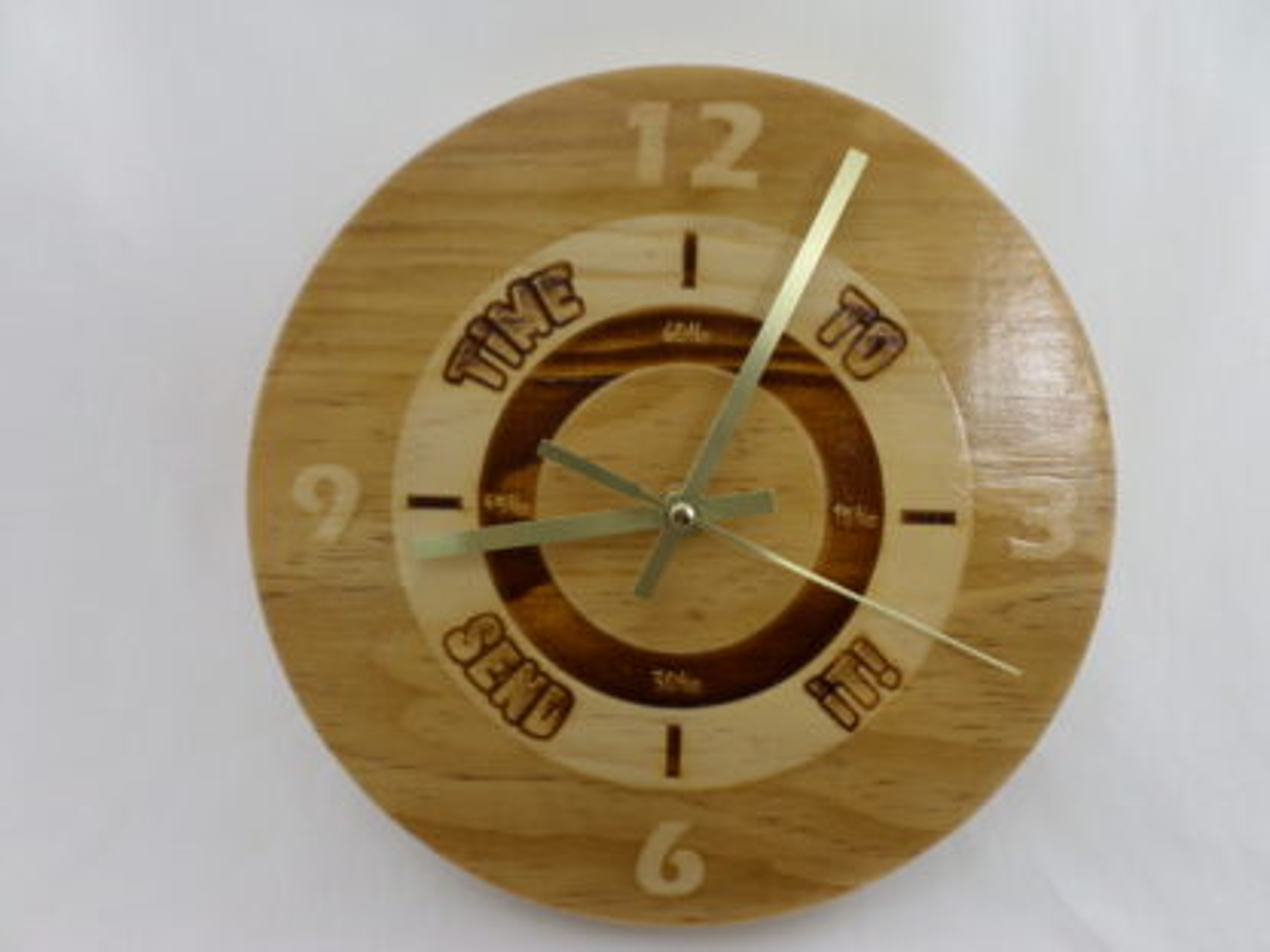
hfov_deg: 69.4
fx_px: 917
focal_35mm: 25
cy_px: 476
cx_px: 635
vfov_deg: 54.9
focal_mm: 4.5
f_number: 2.5
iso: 80
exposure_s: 1/45
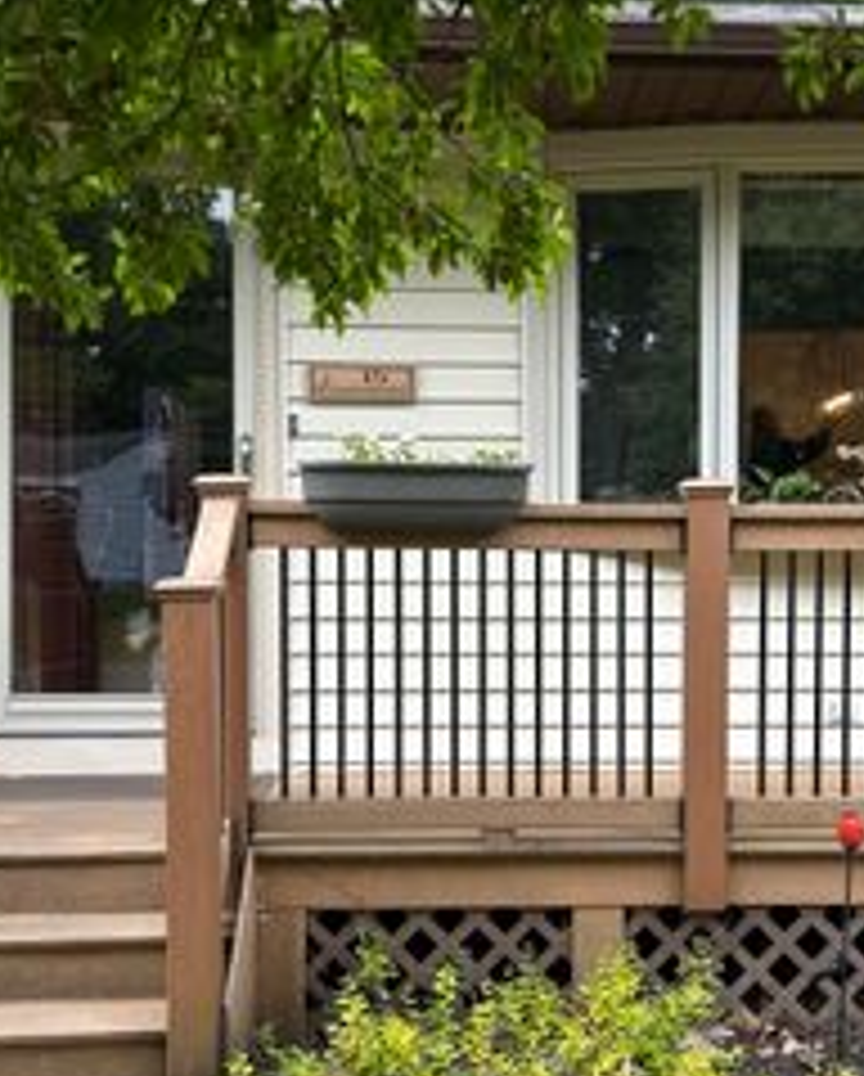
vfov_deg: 35.2
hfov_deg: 28.5
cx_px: 590
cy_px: 619
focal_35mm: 53
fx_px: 1690
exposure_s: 1/581
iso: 50
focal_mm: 5.7
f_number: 1.5
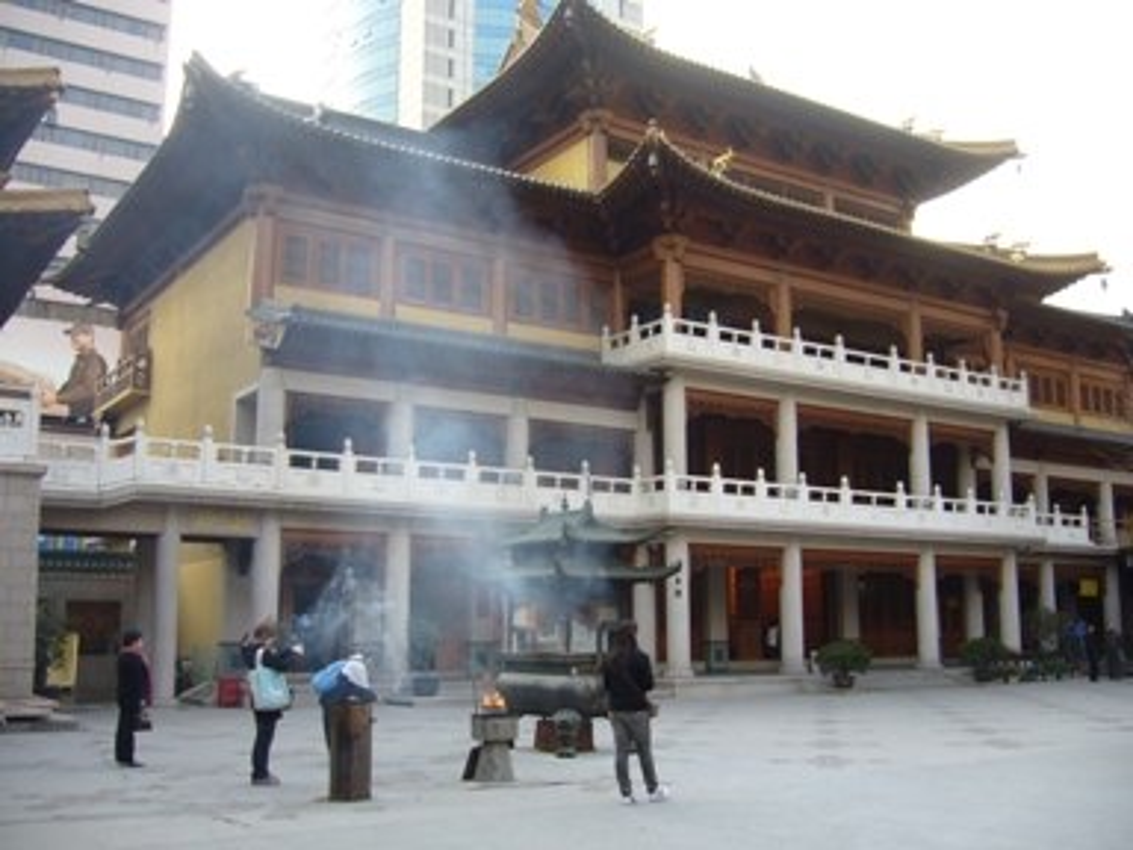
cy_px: 425
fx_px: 1146
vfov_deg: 40.7
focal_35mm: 35
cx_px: 566
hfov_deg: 52.6
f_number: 2.8
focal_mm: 5.8
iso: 80
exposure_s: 1/125
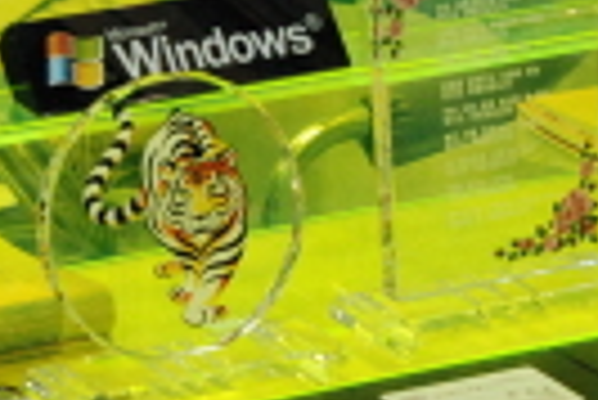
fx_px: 4324
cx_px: 418
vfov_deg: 5.3
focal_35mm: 260
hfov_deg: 7.9
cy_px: -16
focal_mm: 36
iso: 1600
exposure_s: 1/60
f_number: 4.5
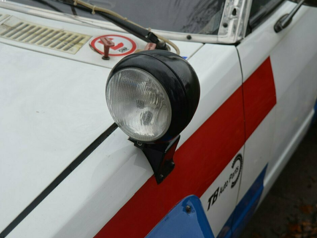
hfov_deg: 25.3
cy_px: 116
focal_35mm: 77
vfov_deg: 19.1
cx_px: 154
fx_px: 705
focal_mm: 42
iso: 200
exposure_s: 1/160
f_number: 6.3
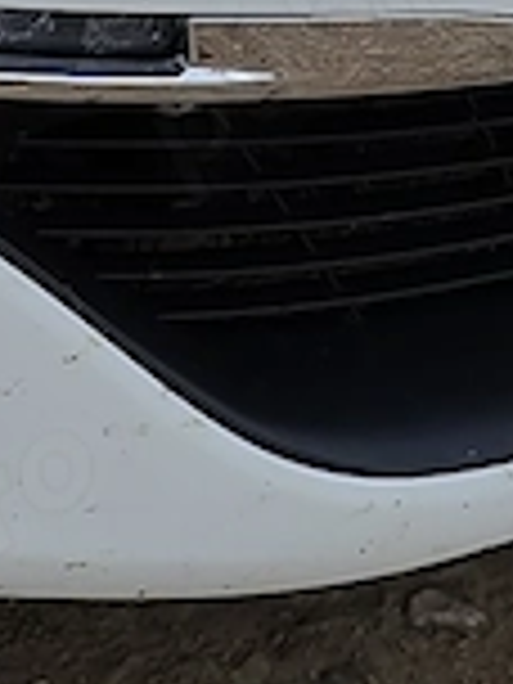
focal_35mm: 253
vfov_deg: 7.6
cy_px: -585
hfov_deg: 5.7
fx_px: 4999
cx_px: -513
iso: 52
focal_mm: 5.24
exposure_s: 1/365
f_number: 1.7
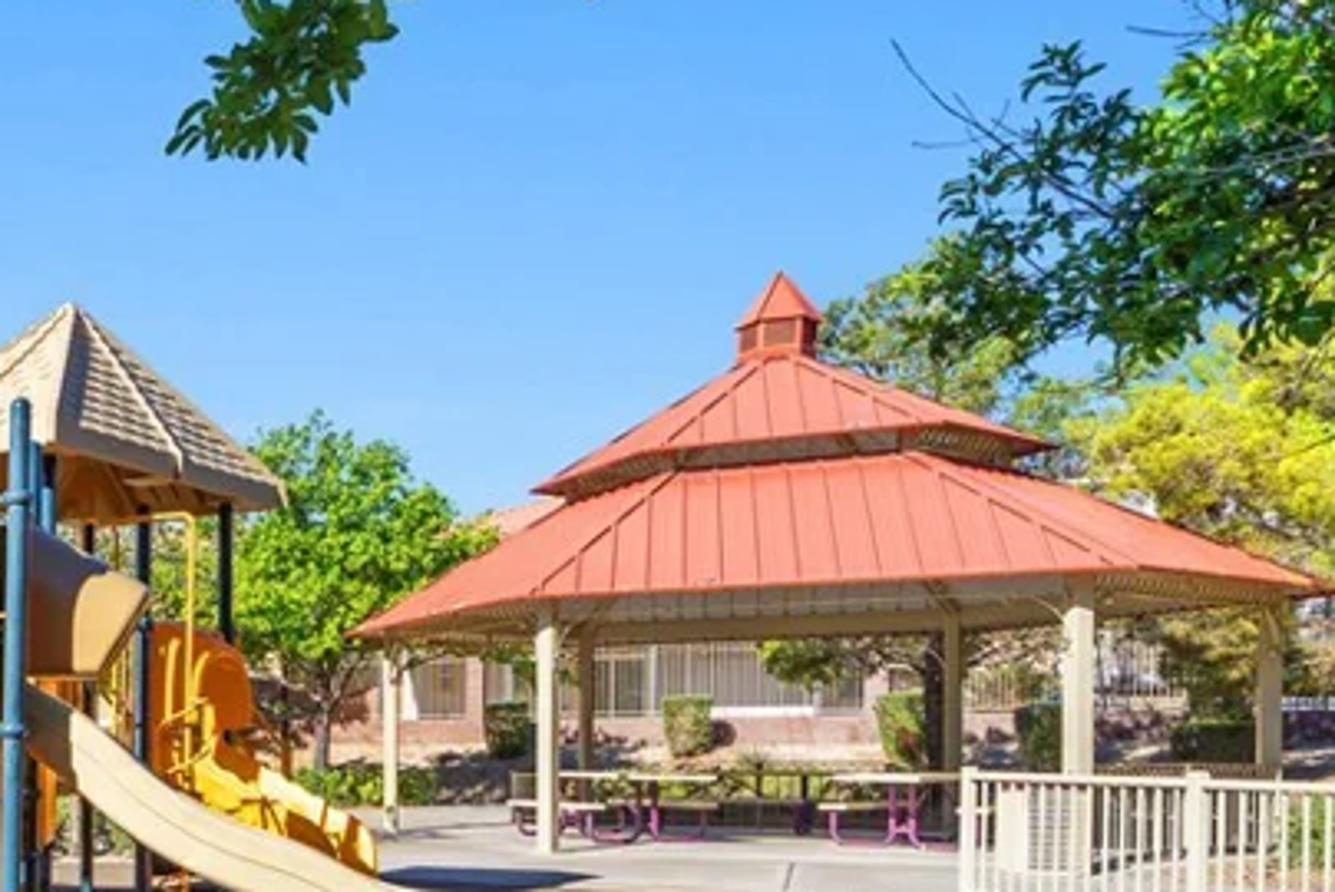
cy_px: 742
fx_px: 1410
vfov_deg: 33.8
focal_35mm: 38
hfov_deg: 37.9
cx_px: -268
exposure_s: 1/320
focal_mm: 15
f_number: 9
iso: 200
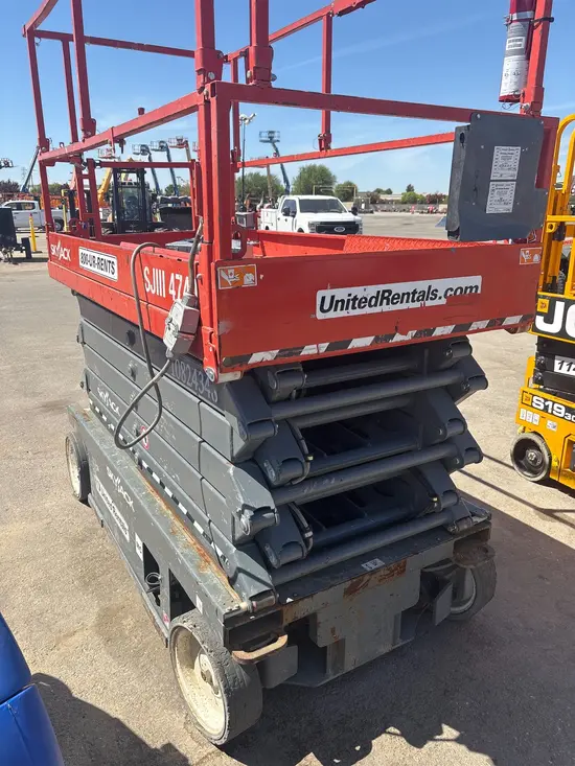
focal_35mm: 26
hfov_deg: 53.1
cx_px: 288
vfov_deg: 67.3
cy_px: 383
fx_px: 576
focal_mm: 5.96
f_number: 1.6
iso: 50
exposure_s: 1/2398
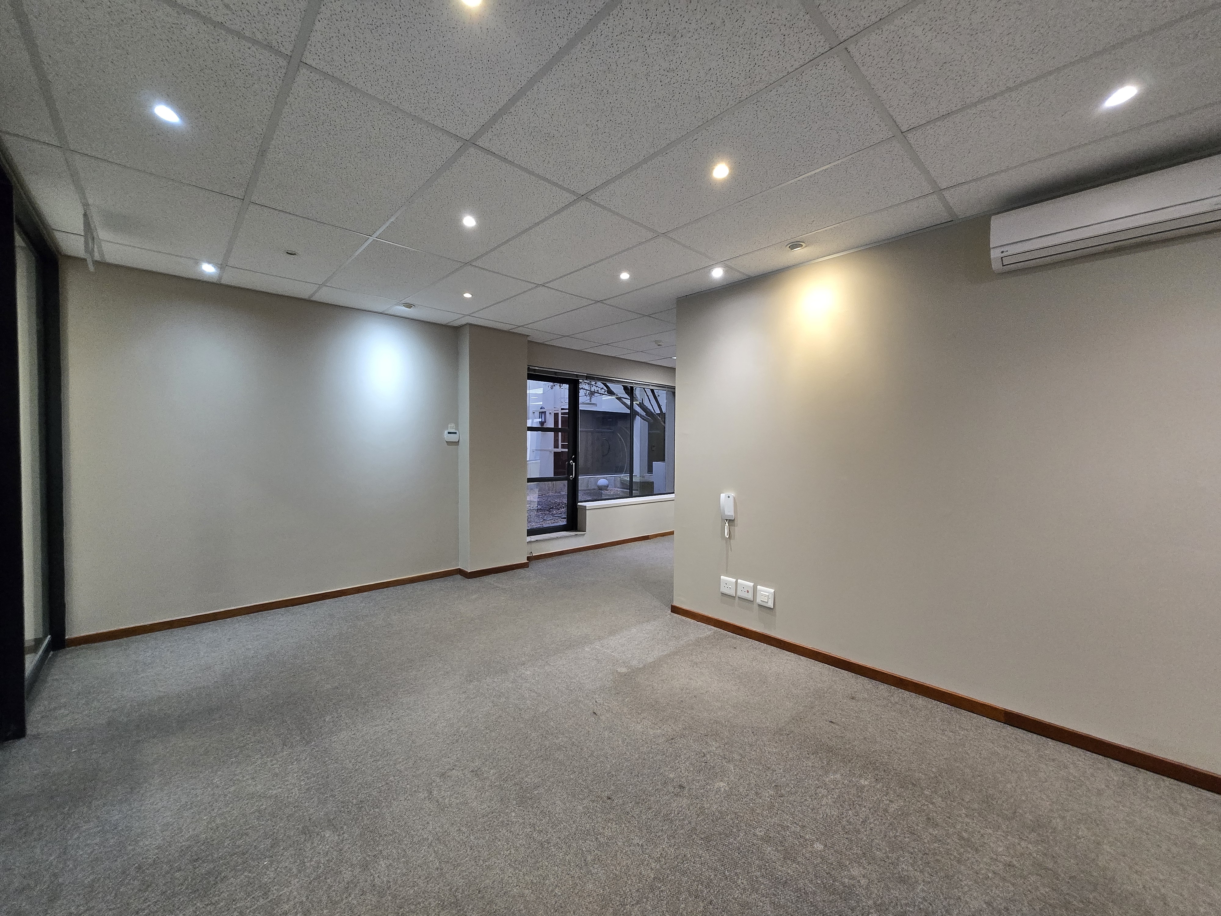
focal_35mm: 13
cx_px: 610
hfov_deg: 106.2
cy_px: 458
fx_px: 459
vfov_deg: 89.9
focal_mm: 1.7
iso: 250
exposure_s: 1/50
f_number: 2.2
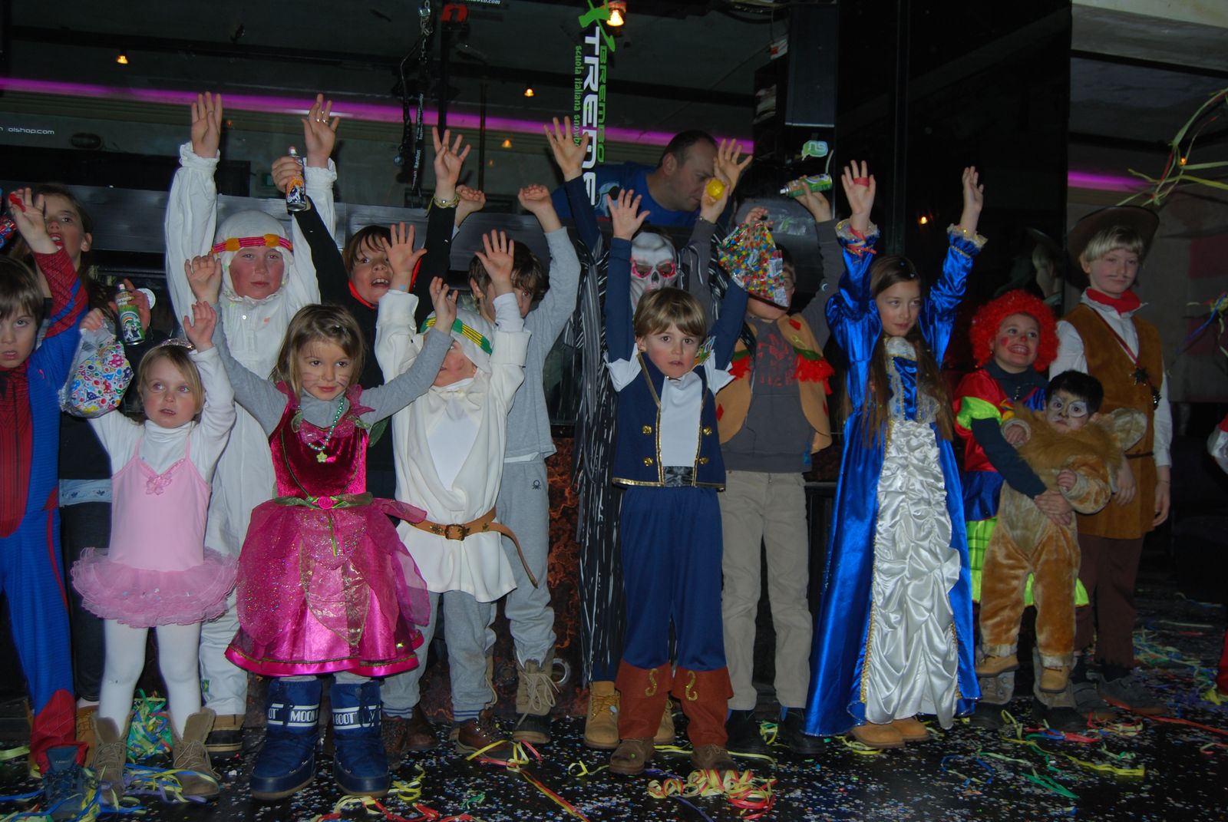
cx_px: 614
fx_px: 1178
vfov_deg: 38.5
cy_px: 411
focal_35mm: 34
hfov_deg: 55.1
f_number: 3.8
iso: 200
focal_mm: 23
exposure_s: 1/60
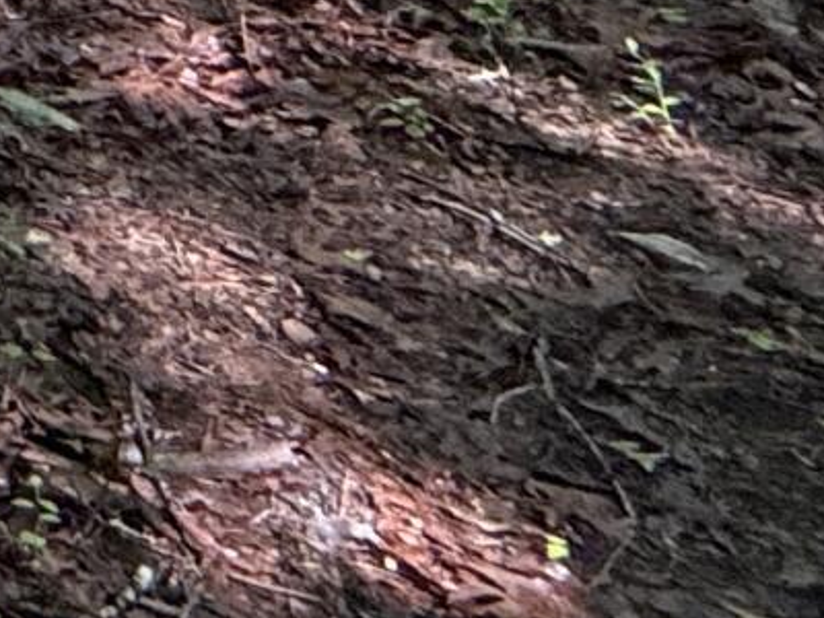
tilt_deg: -10.1
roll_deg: -0.6
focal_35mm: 105
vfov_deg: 10.9
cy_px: -1067
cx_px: -1877
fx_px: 2499
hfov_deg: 10.3
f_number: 2.2
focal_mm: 2.22
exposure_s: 1/99
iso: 160
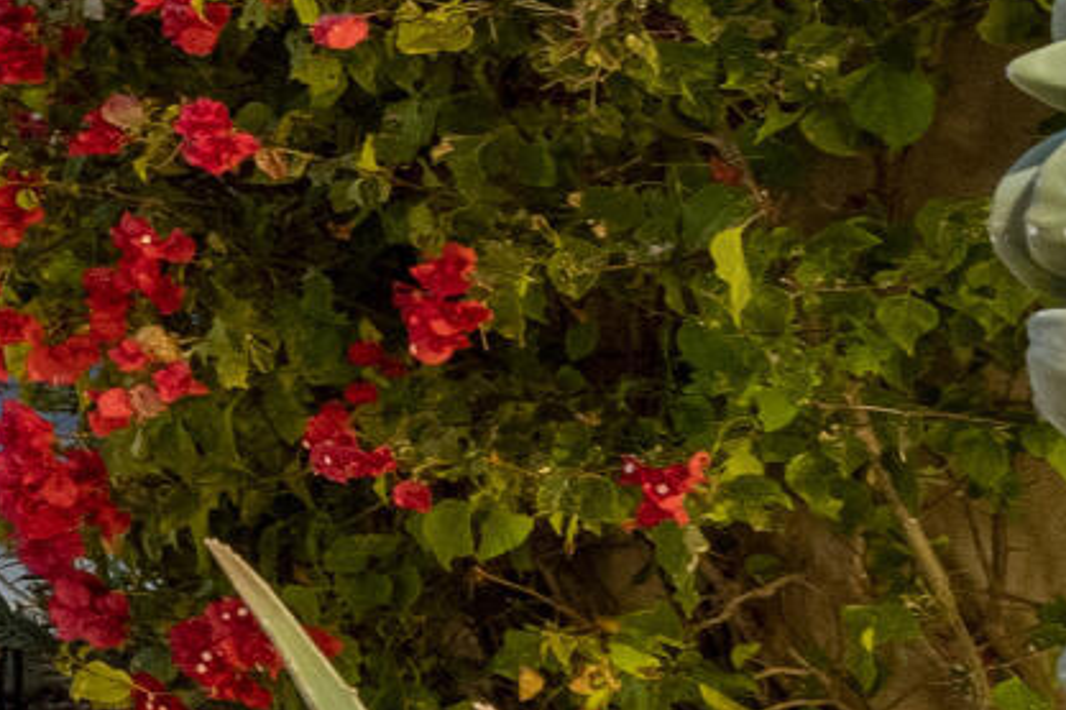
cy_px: -406
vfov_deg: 11.4
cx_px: -2518
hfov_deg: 10.0
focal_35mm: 115
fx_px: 3405
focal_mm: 16
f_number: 11
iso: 1250
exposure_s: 3.2
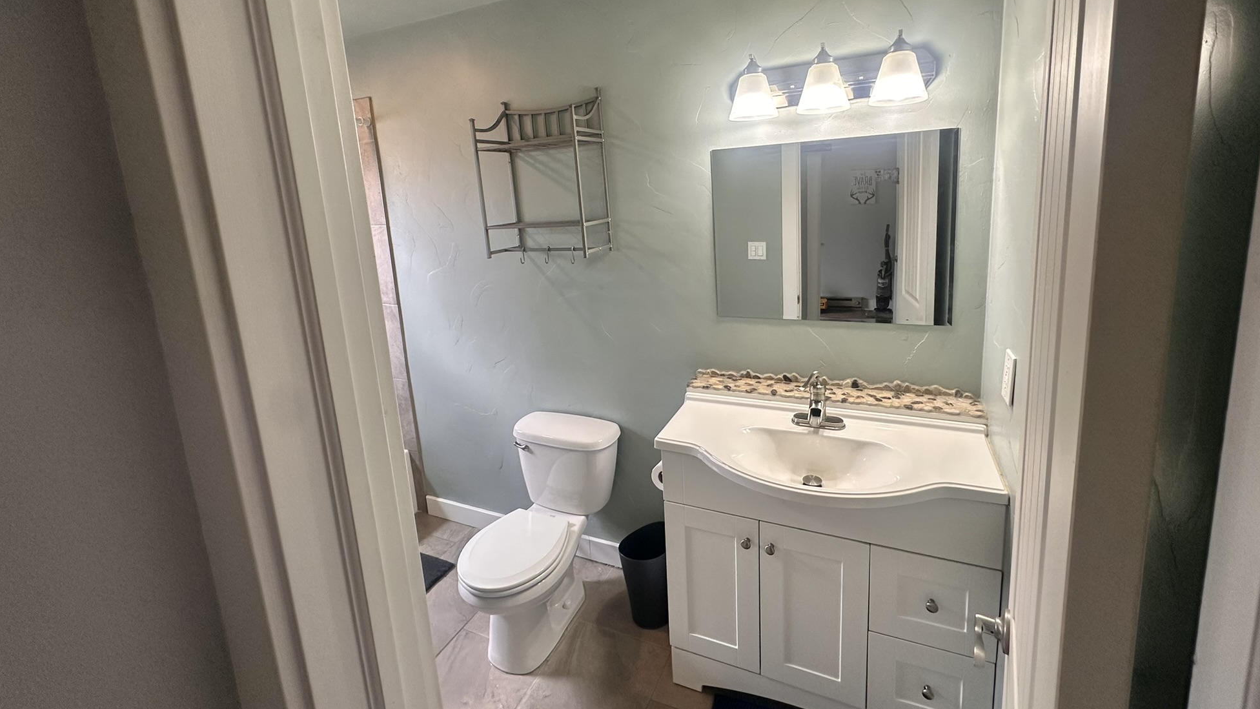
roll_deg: +2.4
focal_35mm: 16
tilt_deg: -9.0
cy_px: 280
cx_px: 644
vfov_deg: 66.4
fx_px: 535
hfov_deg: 99.4
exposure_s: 1/120
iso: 160
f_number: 2.2
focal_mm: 2.22
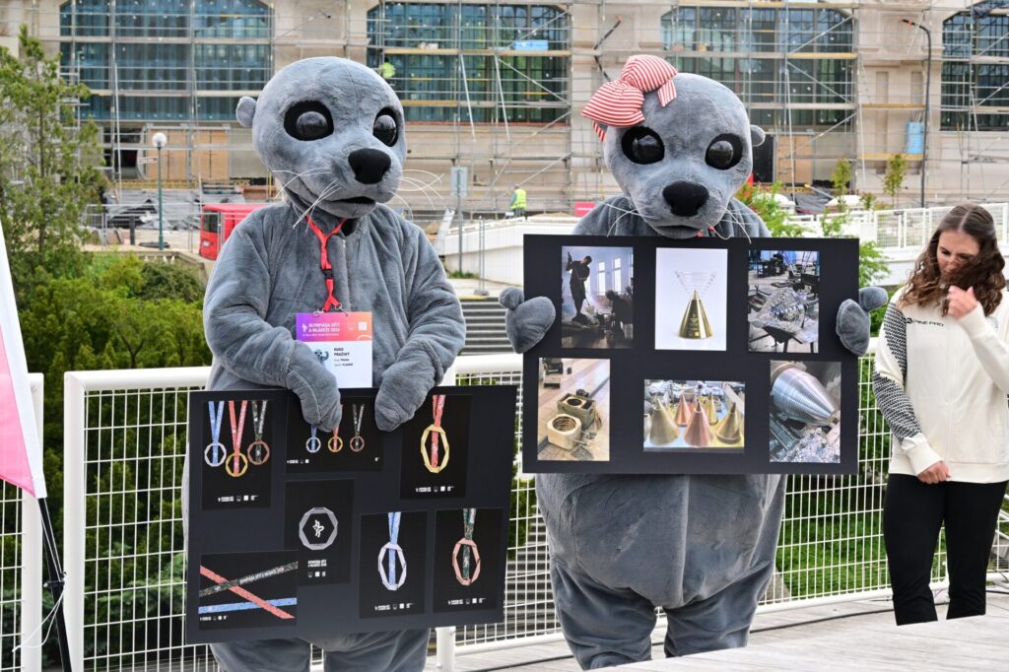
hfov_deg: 18.4
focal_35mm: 111
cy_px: 336
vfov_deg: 12.3
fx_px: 3110
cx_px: 504
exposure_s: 1/125
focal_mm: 74
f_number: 11
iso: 280
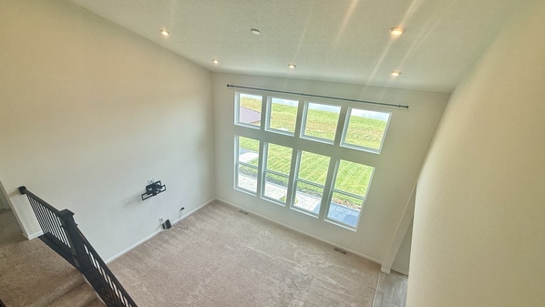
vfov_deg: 63.0
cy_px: 194
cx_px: 261
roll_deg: -3.9
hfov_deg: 95.8
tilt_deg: -27.8
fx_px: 246
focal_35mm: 17
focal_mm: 2.22
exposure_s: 1/238
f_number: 2.2
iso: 50
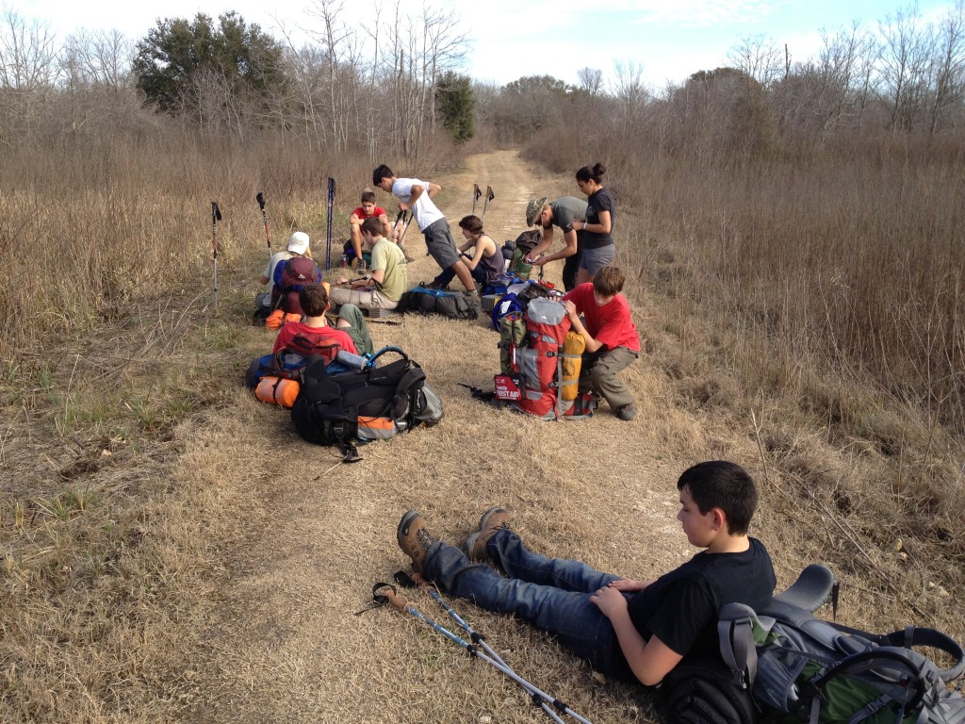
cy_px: 362
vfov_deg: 40.7
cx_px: 482
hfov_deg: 52.6
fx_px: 976
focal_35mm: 35
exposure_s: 1/546
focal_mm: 4.28
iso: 50
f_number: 2.4
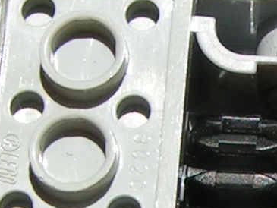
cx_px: 316
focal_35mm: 213
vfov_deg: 6.9
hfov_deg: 9.2
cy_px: 248
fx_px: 1705
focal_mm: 5.8
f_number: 5.6
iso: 50
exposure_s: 1/320
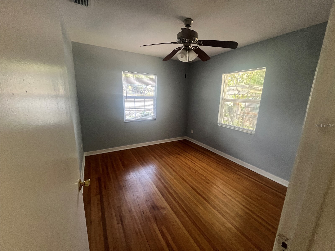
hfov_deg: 106.2
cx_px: 168
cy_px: 126
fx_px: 126
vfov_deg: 89.9
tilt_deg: -13.6
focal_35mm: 13
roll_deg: -1.7
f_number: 1.8
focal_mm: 1.57
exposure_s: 1/120
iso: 250
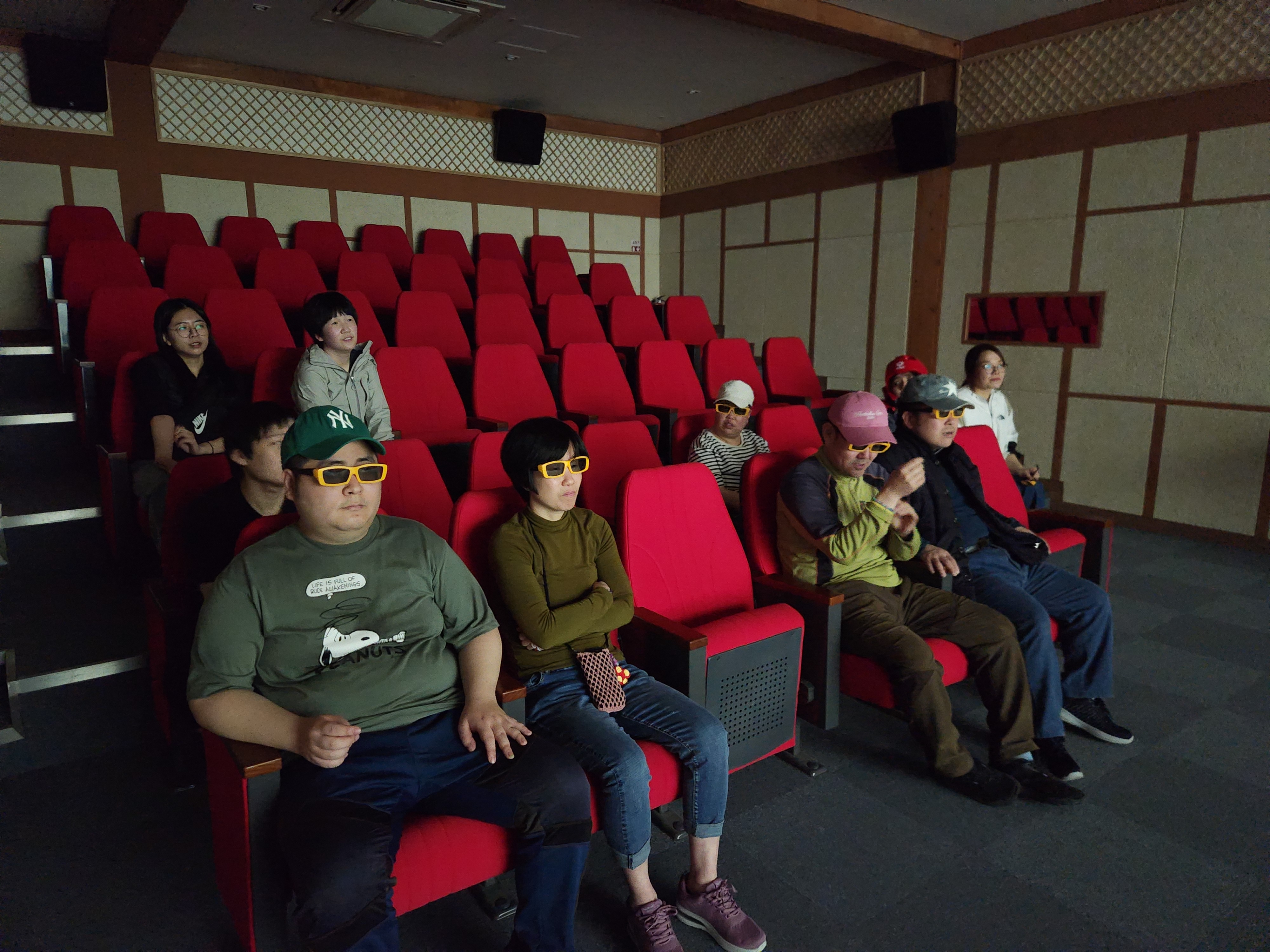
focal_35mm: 23
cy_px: 476
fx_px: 844
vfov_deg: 58.9
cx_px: 635
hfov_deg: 73.9
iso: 4000
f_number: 1.8
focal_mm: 5.4
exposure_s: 1/10
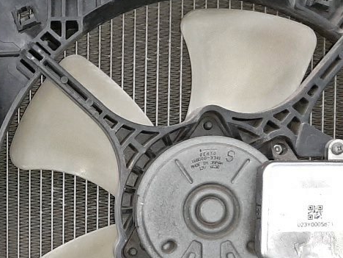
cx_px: -8
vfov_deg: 18.2
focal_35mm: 80
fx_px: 793
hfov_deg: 23.3
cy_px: 215
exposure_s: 1/25
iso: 200
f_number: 1.7
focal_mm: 3.93
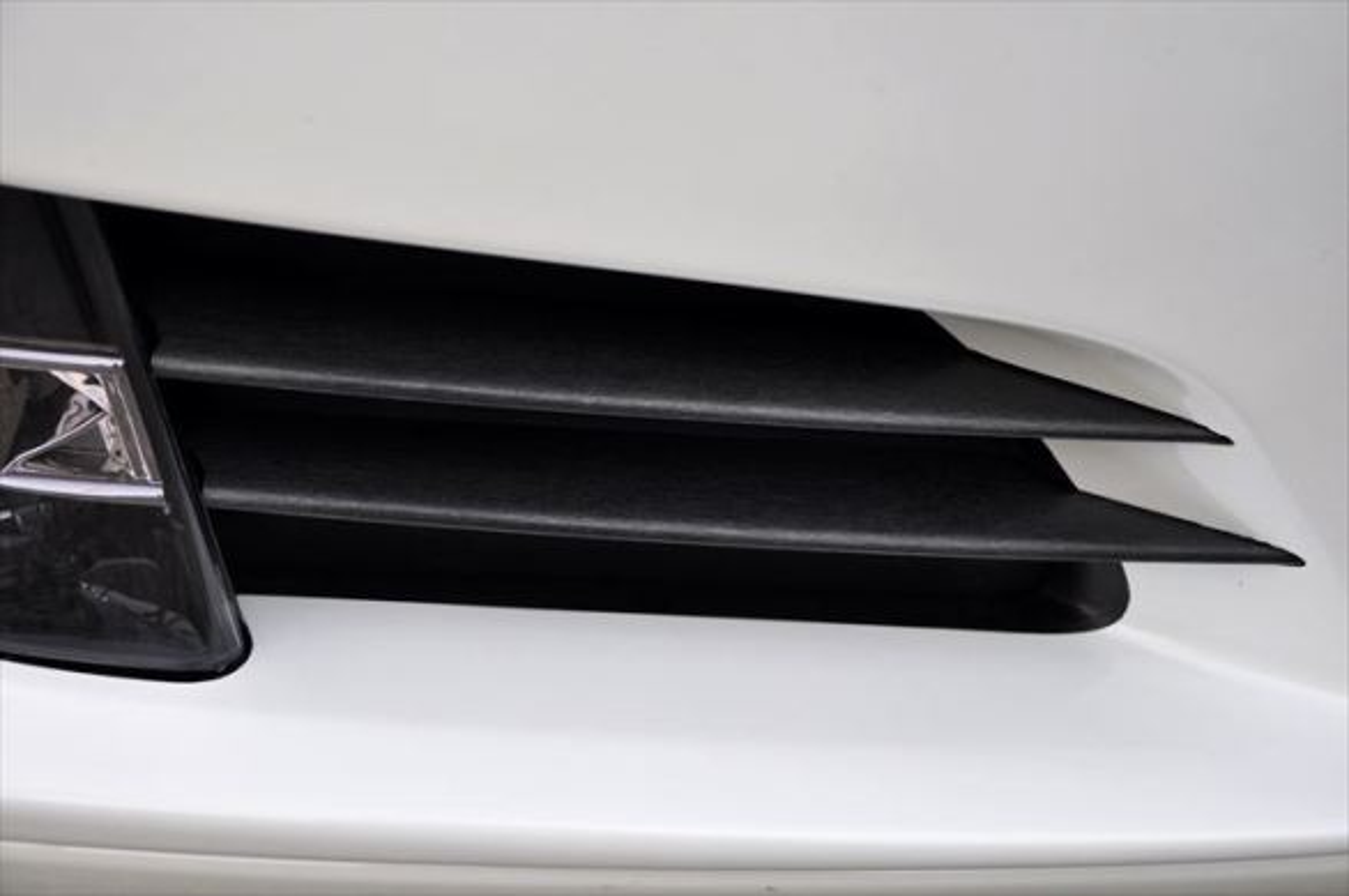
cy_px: 448
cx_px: 674
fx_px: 2919
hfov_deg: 26.0
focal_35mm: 78
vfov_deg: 17.4
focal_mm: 52
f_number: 6.3
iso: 280
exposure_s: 1/125
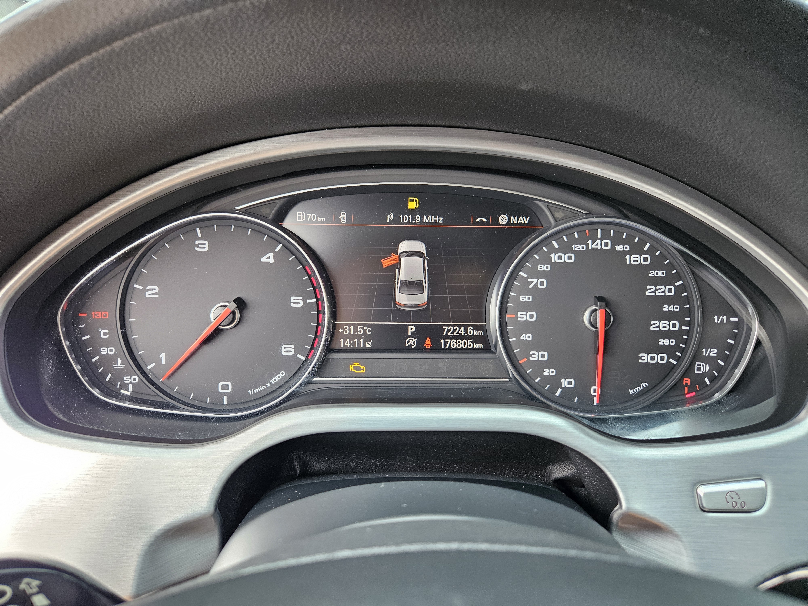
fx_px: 537
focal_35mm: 23
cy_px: 303
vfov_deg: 58.9
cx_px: 404
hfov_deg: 73.9
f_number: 1.8
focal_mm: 5.4
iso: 200
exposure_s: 1/180
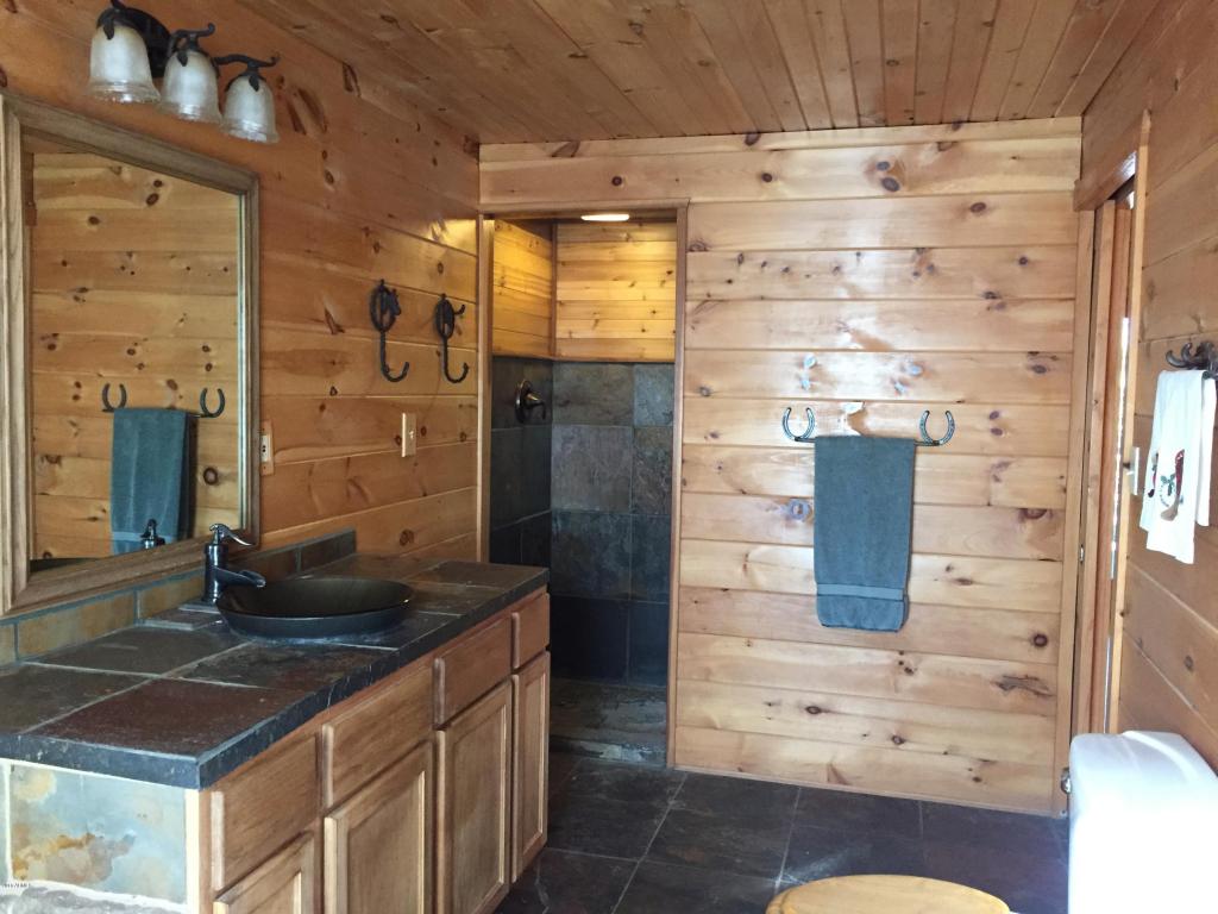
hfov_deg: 61.7
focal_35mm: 29
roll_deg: -2.2
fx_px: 1020
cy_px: 457
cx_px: 609
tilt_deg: -4.6
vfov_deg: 48.2
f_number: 2.2
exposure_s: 1/30
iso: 250
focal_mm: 4.15
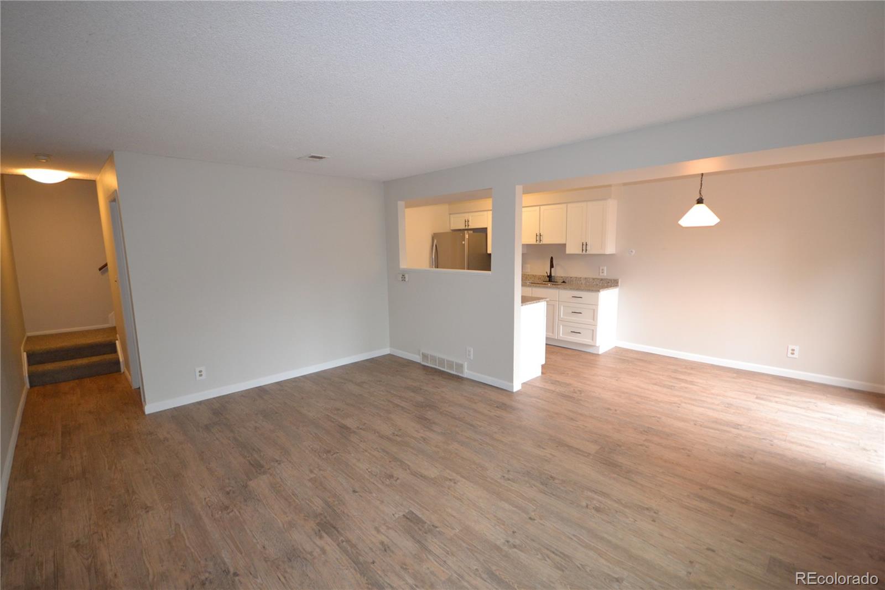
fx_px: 369
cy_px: 295
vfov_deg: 77.3
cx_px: 442
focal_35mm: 15
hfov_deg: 100.4
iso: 900
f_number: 4
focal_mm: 10
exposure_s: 1/60
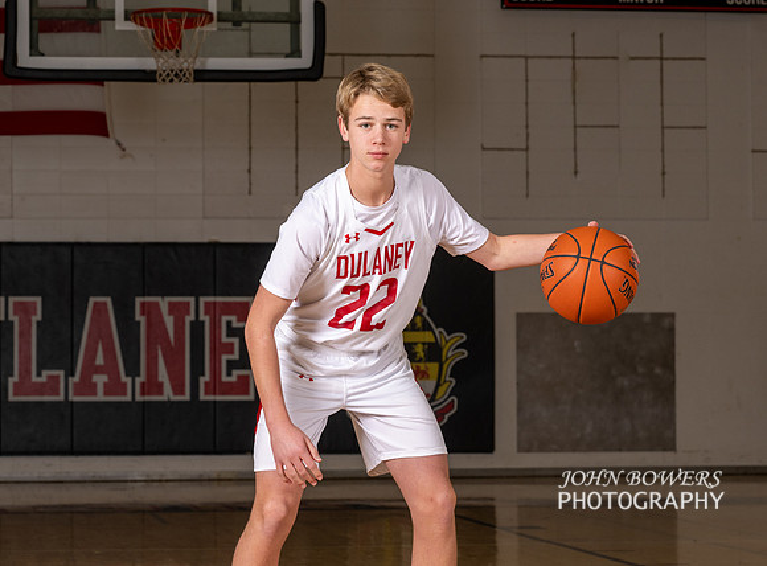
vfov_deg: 12.8
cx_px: 294
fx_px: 2523
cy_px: 263
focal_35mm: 115
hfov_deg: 17.3
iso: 250
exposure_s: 1/125
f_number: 6.3
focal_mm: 70
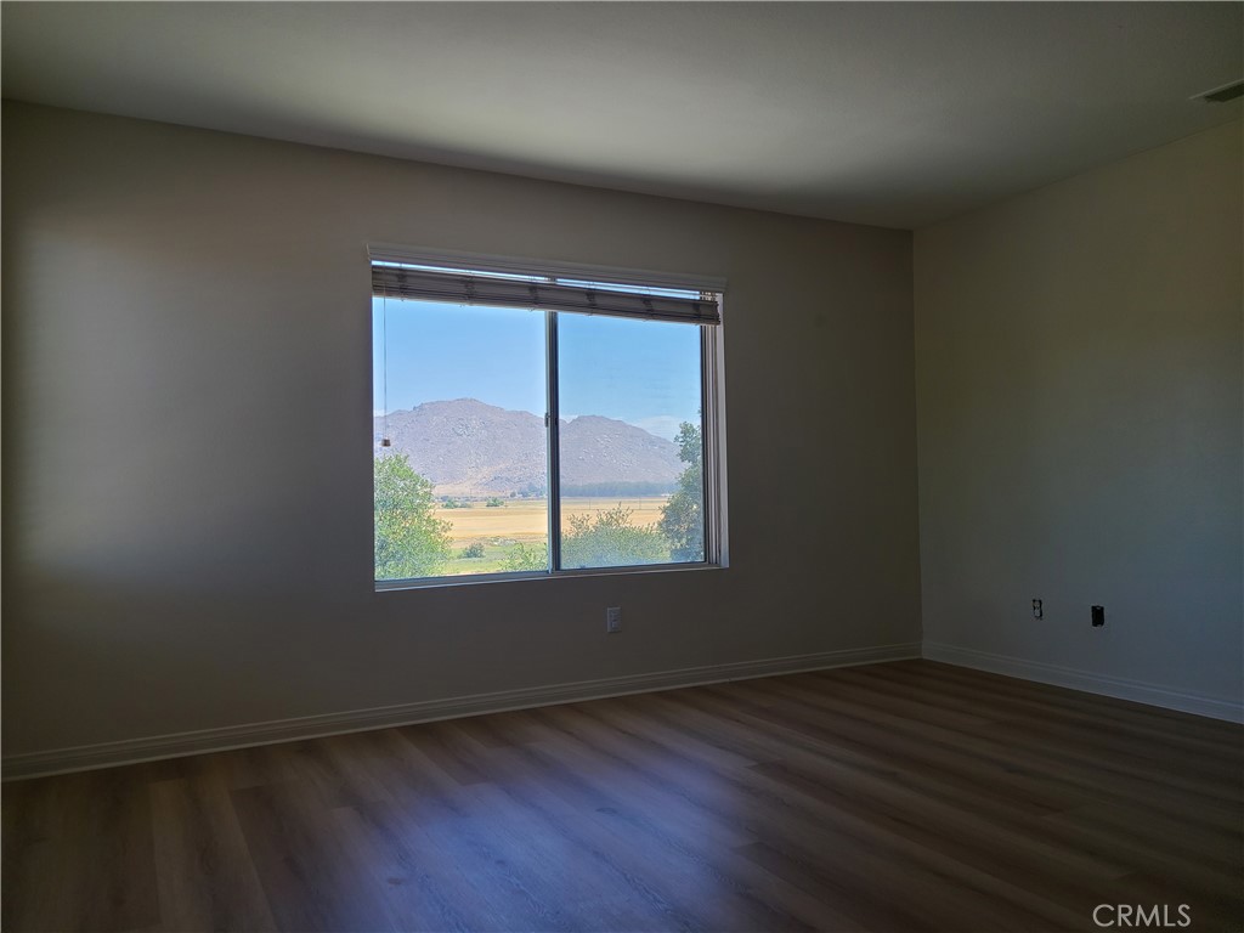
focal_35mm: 26
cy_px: 466
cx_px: 622
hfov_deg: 67.3
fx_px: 934
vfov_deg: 53.1
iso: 40
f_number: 1.8
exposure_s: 1/463
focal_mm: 5.4
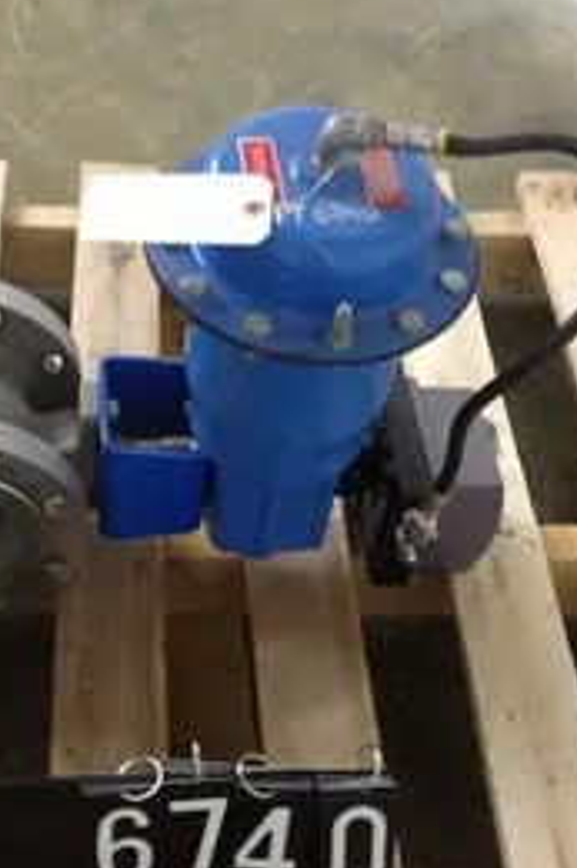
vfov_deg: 35.6
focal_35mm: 56
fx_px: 1348
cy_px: 474
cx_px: 200
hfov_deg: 24.1
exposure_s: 1/20
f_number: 2.4
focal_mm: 4.28
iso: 250
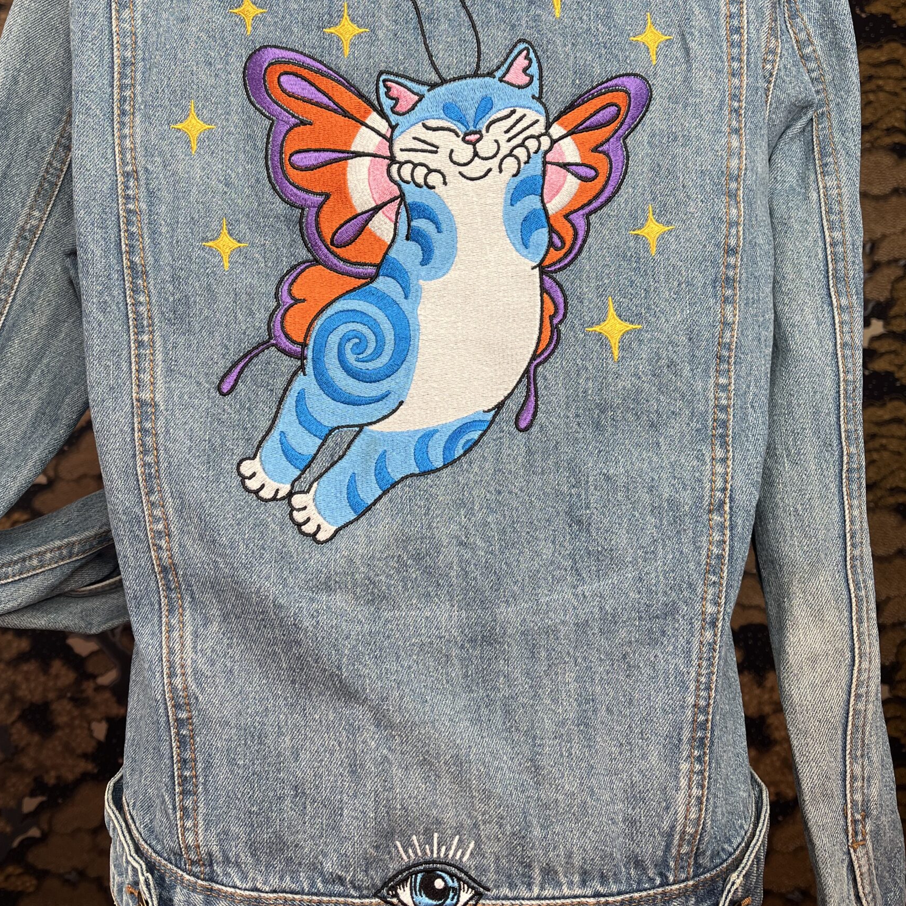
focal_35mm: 34
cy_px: 344
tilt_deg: +1.3
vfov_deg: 48.0
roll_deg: +0.0
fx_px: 1007
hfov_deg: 48.4
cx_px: 407
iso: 32
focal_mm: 5.1
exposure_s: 1/108
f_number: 1.6
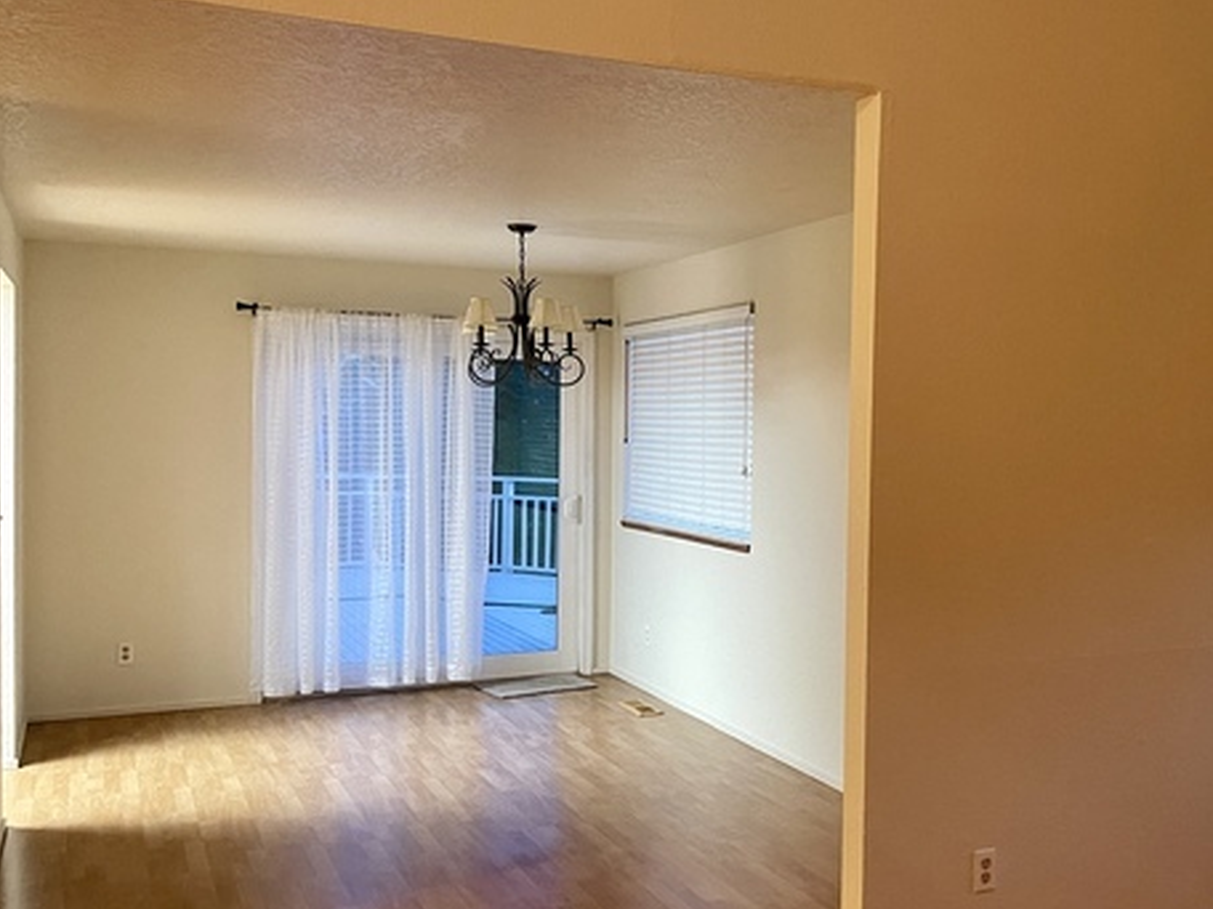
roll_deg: -0.4
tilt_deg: -2.1
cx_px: 783
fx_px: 1332
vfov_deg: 37.7
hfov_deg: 48.4
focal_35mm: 38
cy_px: 447
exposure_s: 1/30
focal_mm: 5.1
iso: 500
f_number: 1.6
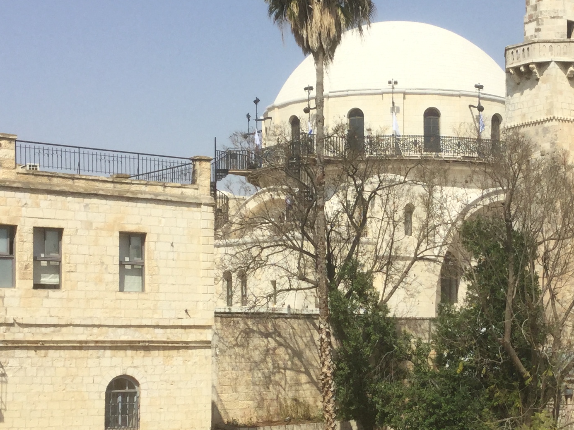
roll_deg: -0.8
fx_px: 1211
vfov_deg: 20.1
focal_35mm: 73
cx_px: 403
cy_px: 294
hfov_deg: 26.5
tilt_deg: +2.0
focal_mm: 3.3
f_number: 2.4
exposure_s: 1/1698
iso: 25
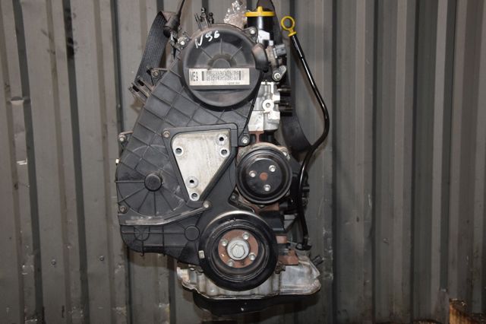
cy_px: 162
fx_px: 607
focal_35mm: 45
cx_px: 243
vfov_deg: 29.8
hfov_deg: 43.6
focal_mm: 30
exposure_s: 1/60
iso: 1600
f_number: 5.6
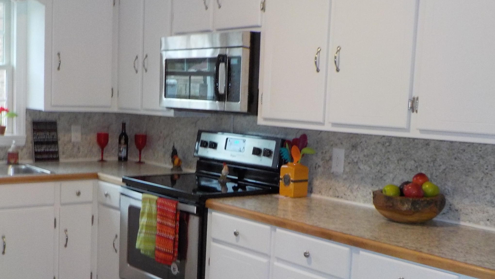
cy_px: 180
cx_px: 178
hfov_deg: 42.5
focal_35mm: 48
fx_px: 630
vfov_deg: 24.8
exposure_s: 1/30
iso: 360
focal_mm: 4.1
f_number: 3.3
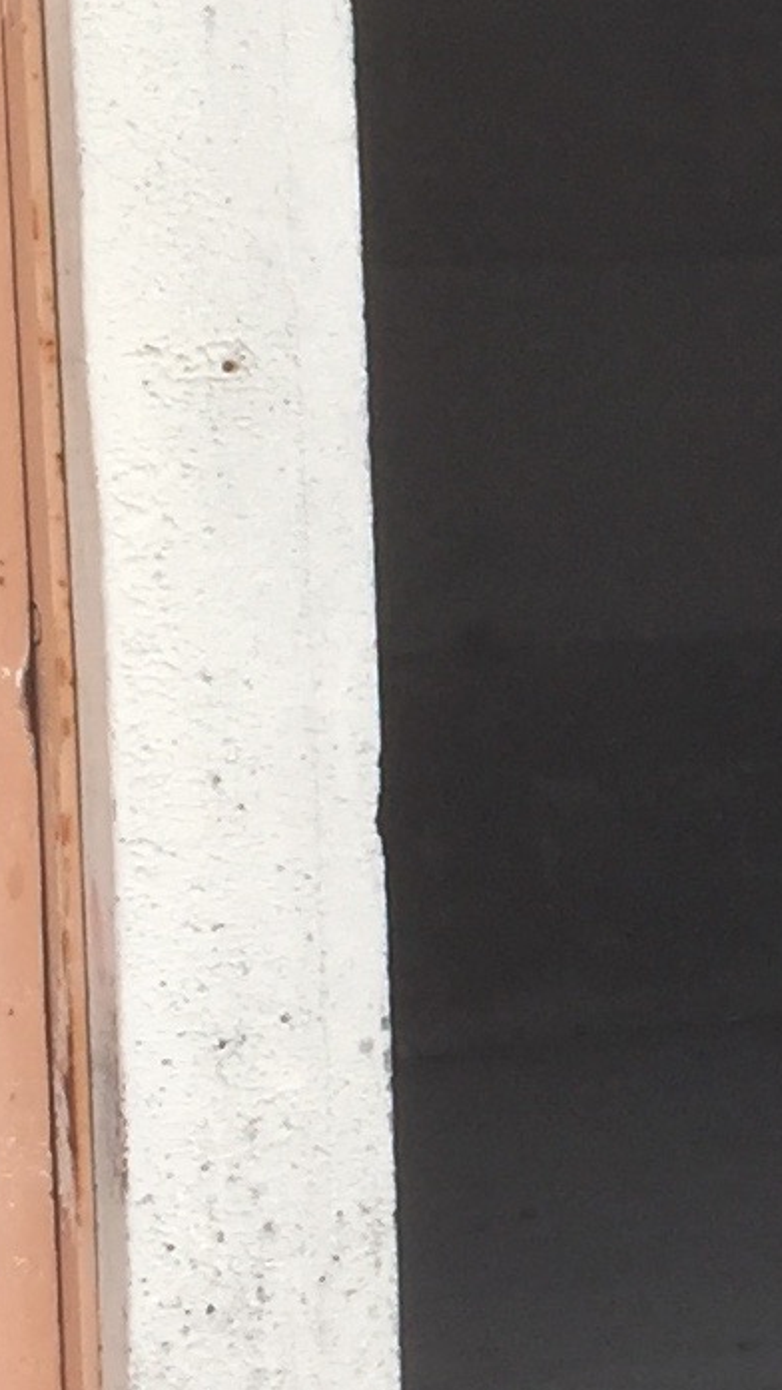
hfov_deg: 7.6
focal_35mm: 148
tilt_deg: -4.8
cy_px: 718
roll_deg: -1.1
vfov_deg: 14.5
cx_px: 1857
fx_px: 5456
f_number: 2.2
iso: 32
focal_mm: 4.15
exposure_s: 1/557
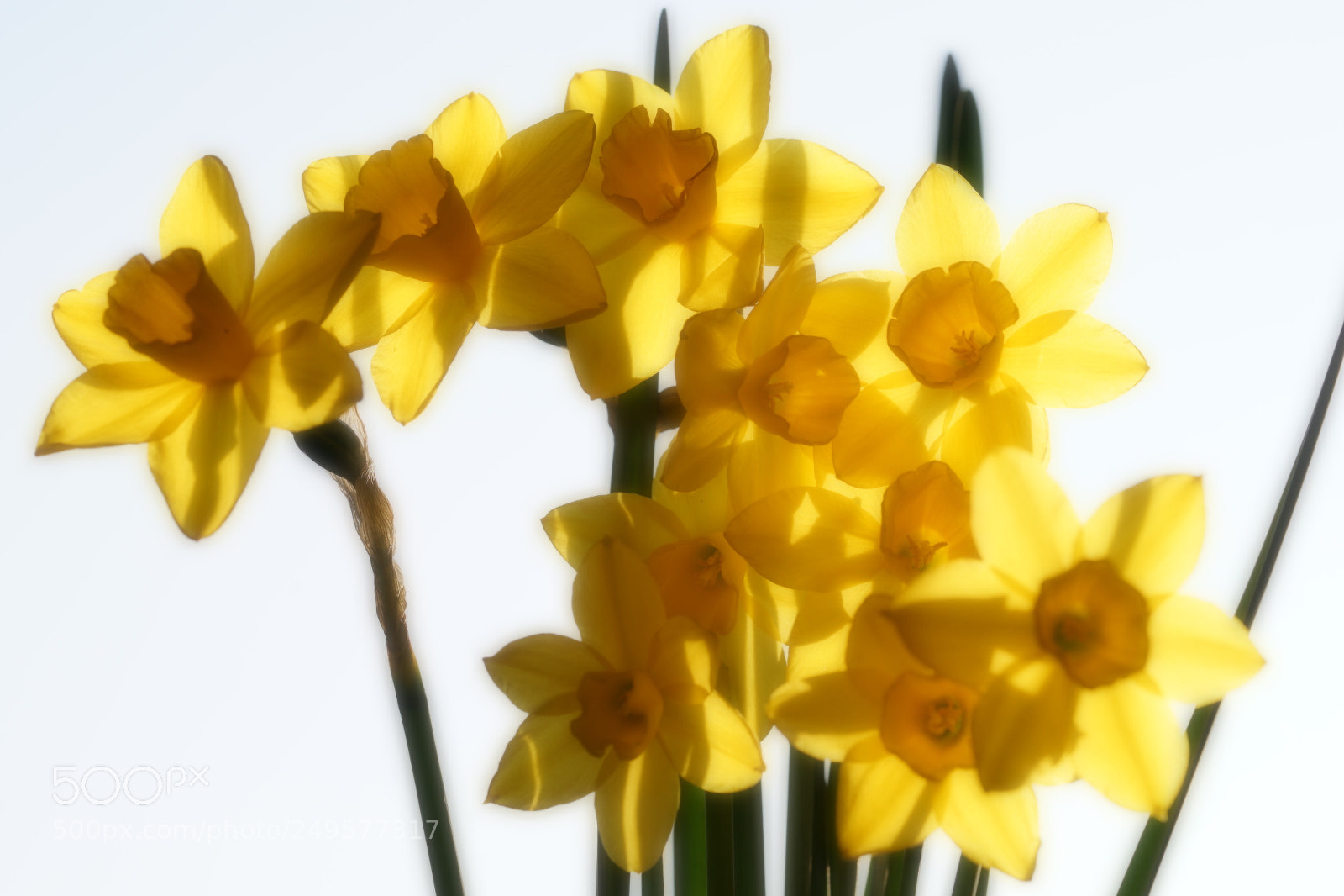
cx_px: 672
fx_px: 3359
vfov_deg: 15.2
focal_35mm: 90
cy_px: 448
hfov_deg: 22.6
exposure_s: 1/250
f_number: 8
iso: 200
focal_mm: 90
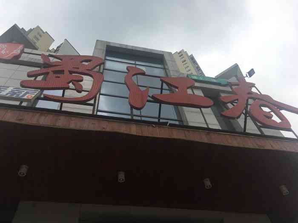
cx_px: 149
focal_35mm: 29
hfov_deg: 61.7
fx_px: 250
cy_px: 112
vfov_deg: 48.2
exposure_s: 1/1972
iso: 25
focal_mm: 4.15
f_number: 2.2
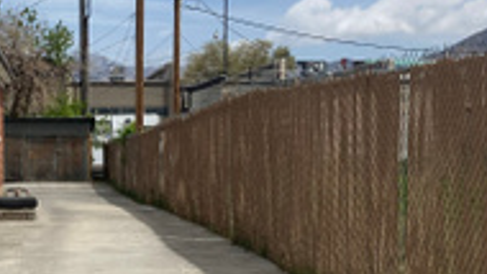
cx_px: 44
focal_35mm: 77
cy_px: 179
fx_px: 995
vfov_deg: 15.7
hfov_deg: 26.5
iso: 25
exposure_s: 1/3472
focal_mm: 3.99
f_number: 1.8
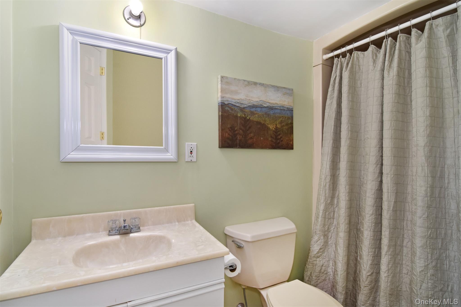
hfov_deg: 95.0
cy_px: 154
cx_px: 230
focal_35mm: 16
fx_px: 211
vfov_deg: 72.0
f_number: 10
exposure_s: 1/100
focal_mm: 11
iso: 640
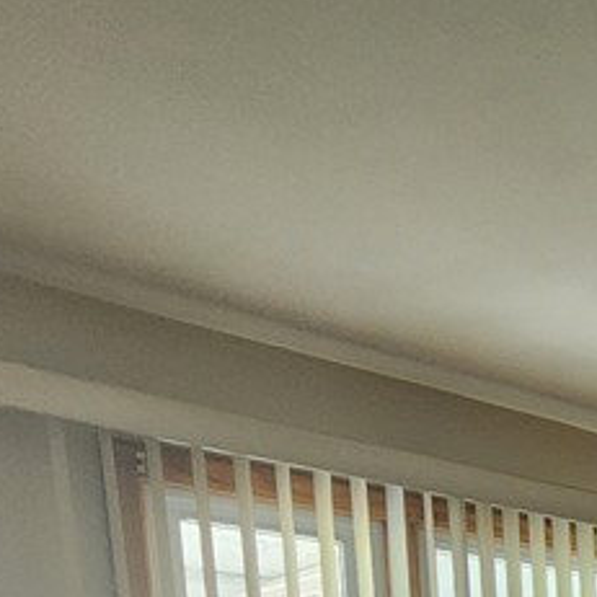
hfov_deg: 21.9
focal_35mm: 51
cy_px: 930
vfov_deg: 24.6
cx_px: 1057
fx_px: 995
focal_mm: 2.2
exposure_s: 1/60
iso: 250
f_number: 2.2
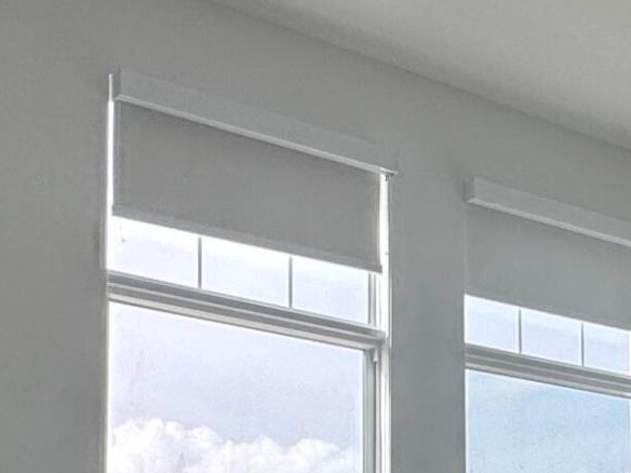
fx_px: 1258
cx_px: 642
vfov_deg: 19.6
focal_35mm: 69
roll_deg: +0.7
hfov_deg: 26.5
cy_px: 617
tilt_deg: +3.8
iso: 40
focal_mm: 2.22
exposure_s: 1/314
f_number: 2.2
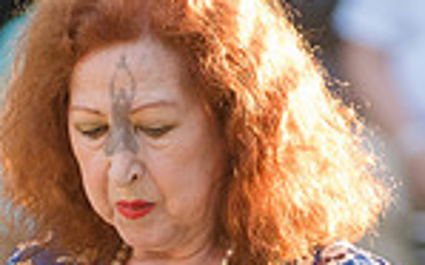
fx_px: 11578
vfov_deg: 1.3
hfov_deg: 2.1
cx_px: 120
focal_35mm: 1000
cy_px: 380
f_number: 4
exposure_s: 1/640
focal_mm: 200
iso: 1000
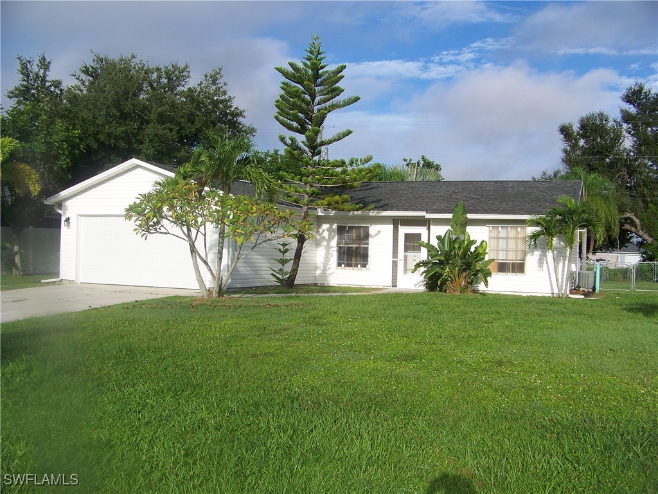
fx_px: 684
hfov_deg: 51.4
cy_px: 247
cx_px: 329
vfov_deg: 39.7
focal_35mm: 36
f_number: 4
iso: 64
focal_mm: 5.85
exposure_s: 1/500
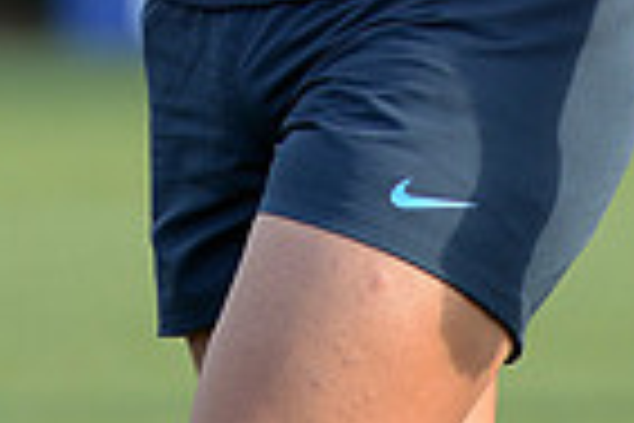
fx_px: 19582
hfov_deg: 1.9
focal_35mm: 1112
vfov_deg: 1.2
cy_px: -430
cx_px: 279
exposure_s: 1/640
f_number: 4
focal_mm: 270
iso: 800
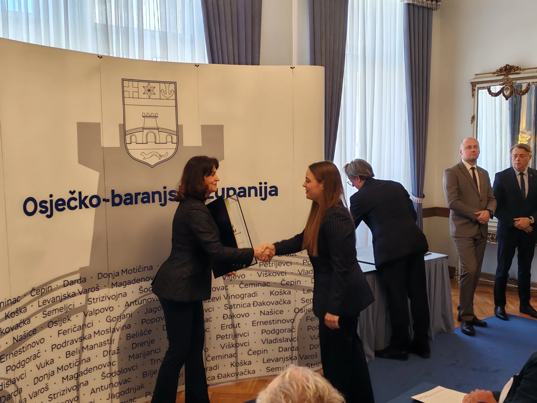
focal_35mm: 37
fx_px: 574
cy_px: 202
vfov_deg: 38.7
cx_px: 268
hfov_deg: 50.1
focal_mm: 5.52
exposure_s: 1/100
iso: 100
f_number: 1.95
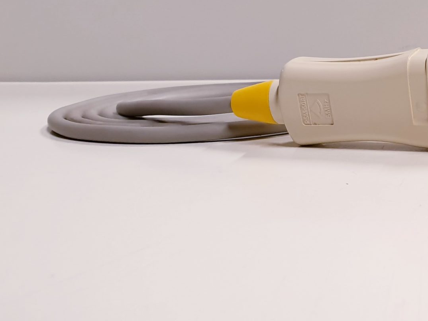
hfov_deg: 28.0
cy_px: 241
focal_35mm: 62
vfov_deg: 23.4
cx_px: 491
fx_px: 766
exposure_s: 1/50
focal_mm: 4.3
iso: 125
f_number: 2.4
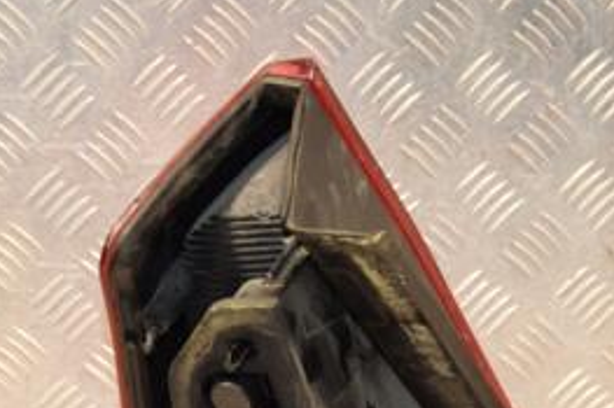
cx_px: 278
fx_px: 2216
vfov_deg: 10.4
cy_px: 438
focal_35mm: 130
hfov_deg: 15.8
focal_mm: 38
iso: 800
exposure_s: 1/160
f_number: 5
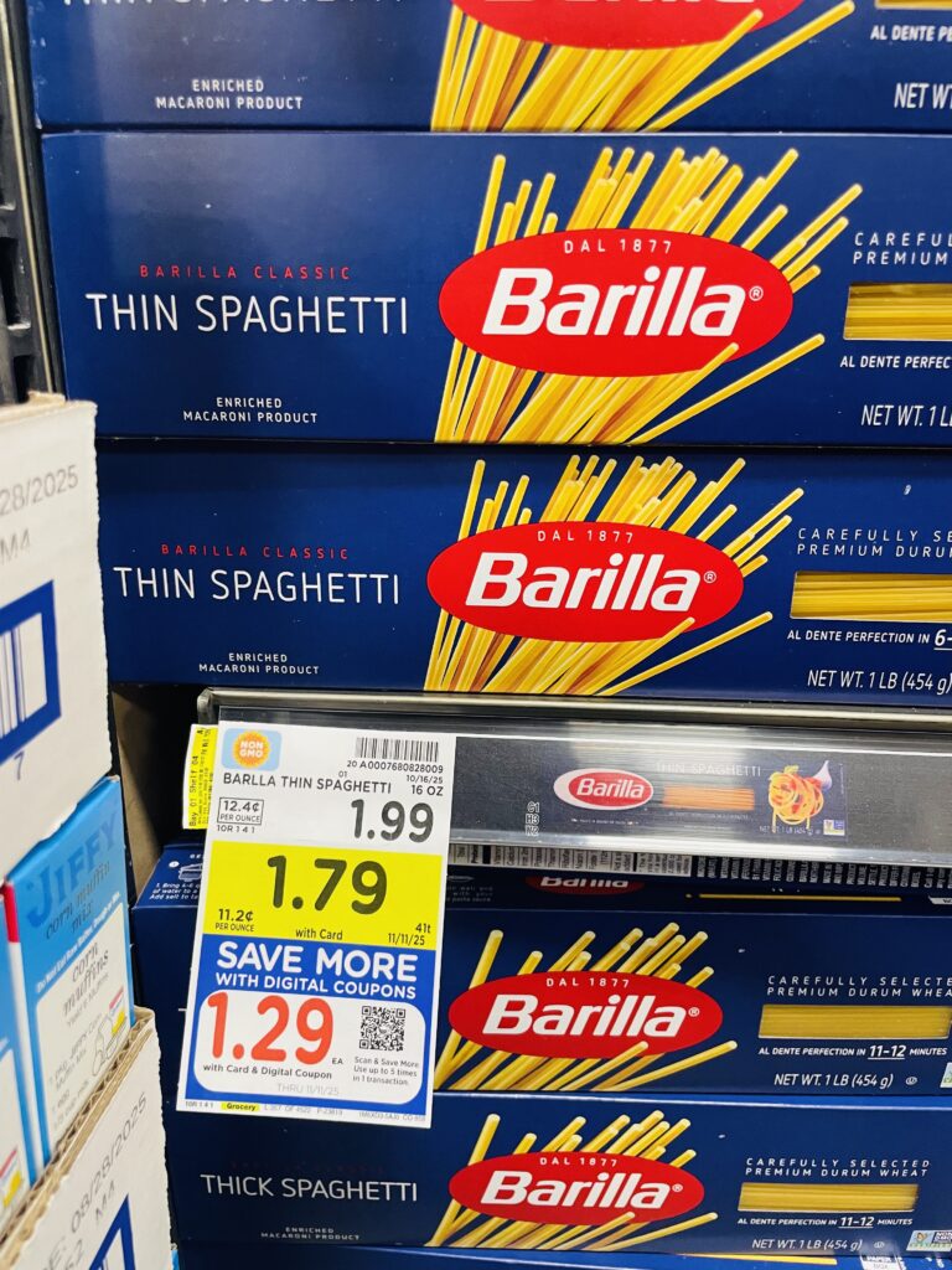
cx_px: 476
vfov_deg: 67.3
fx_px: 953
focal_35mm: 26
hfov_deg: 53.1
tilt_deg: -18.7
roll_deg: -1.1
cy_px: 635
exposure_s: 1/60
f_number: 1.6
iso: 250
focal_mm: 4.2
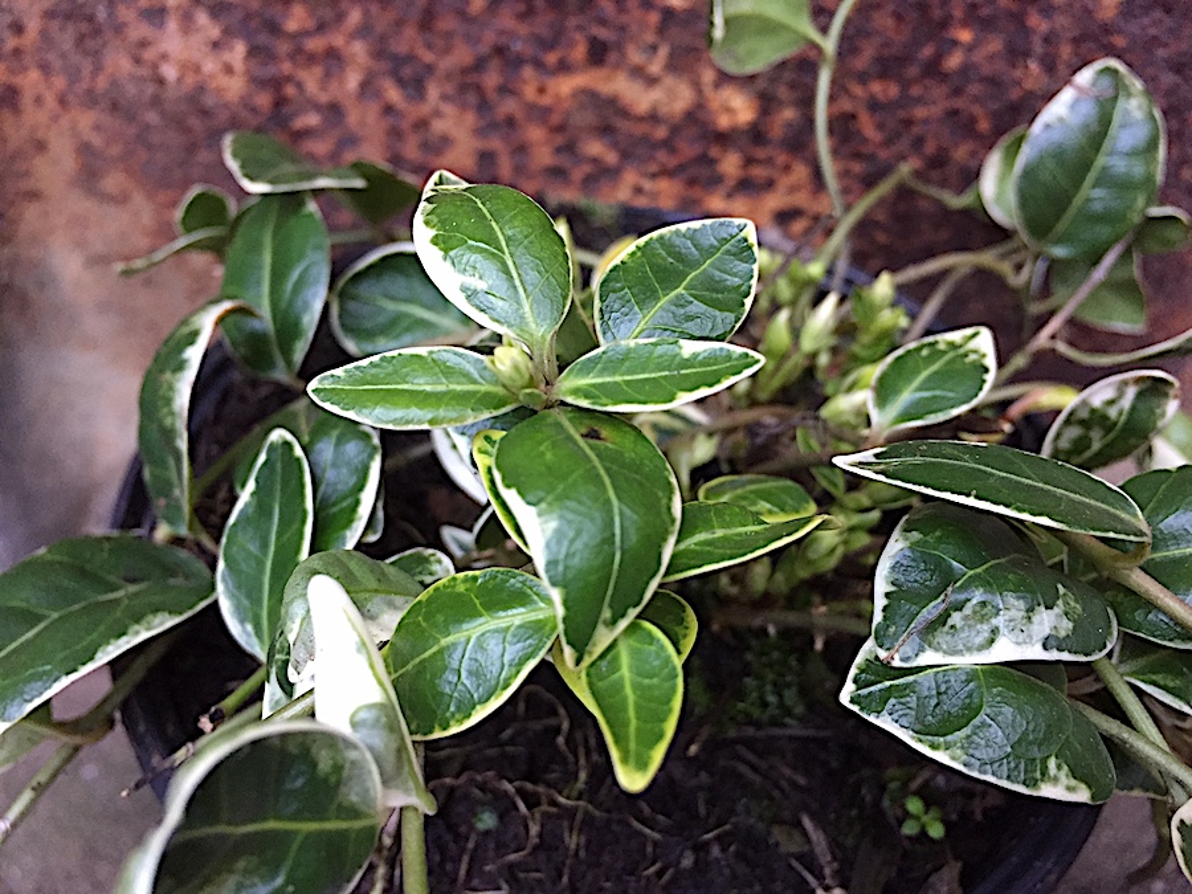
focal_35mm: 29
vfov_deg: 48.2
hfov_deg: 61.7
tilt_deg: -48.5
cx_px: 596
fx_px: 999
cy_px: 447
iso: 200
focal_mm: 4.15
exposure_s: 1/33
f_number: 2.2
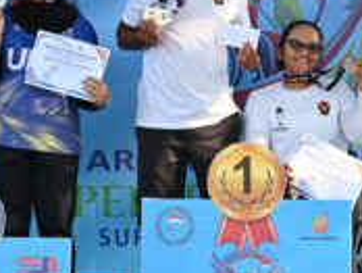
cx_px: 250
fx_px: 2231
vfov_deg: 7.0
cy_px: 125
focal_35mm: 213
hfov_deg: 9.3
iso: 100
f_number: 2.8
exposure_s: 1/250
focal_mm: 92
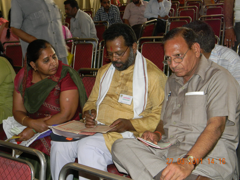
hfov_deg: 40.4
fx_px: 326
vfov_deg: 30.9
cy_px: 90
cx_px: 120
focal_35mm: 47
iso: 200
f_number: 3.9
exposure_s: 1/30
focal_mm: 8.6
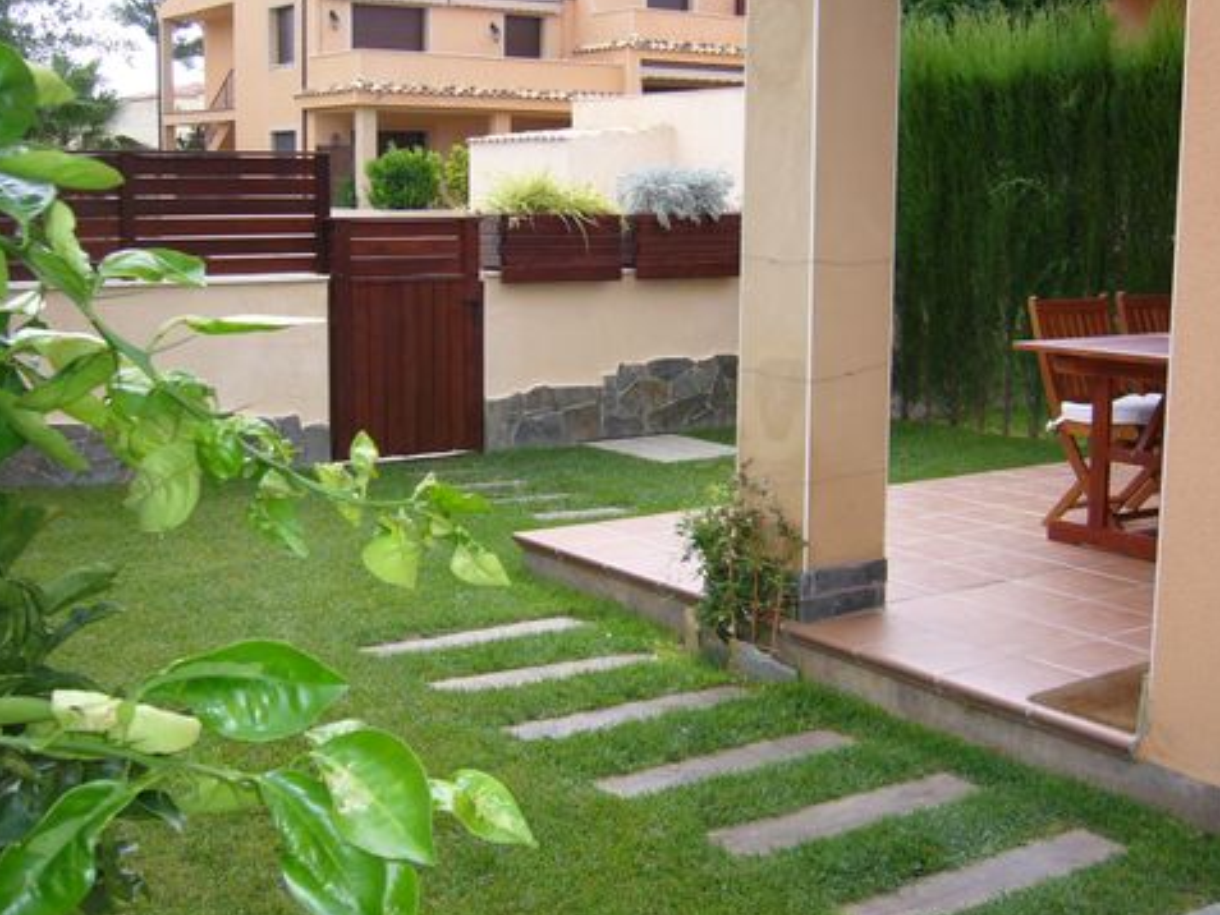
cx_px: 627
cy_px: 399
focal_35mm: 44
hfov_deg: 42.9
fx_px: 1551
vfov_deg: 32.8
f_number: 2.8
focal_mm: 5.8
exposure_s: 1/320
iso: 80
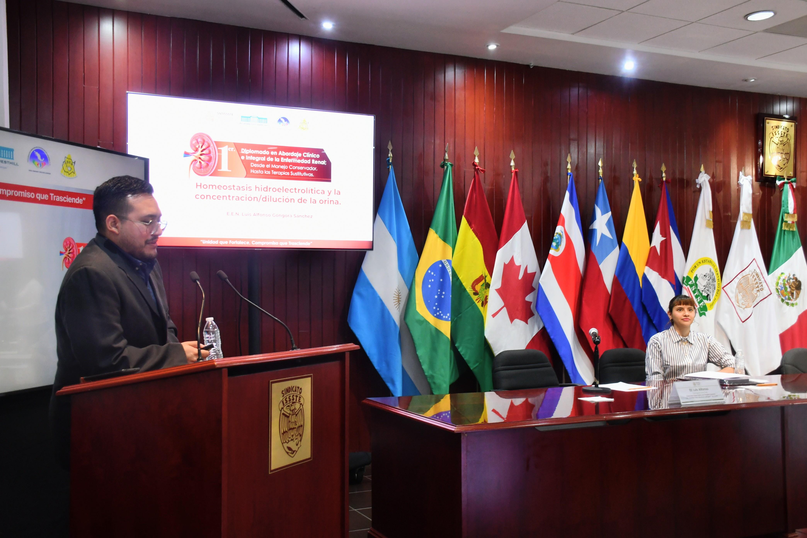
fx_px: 807
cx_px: 404
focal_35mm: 36
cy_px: 269
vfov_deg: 36.9
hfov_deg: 53.1
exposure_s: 1/50
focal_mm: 24
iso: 1000
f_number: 5
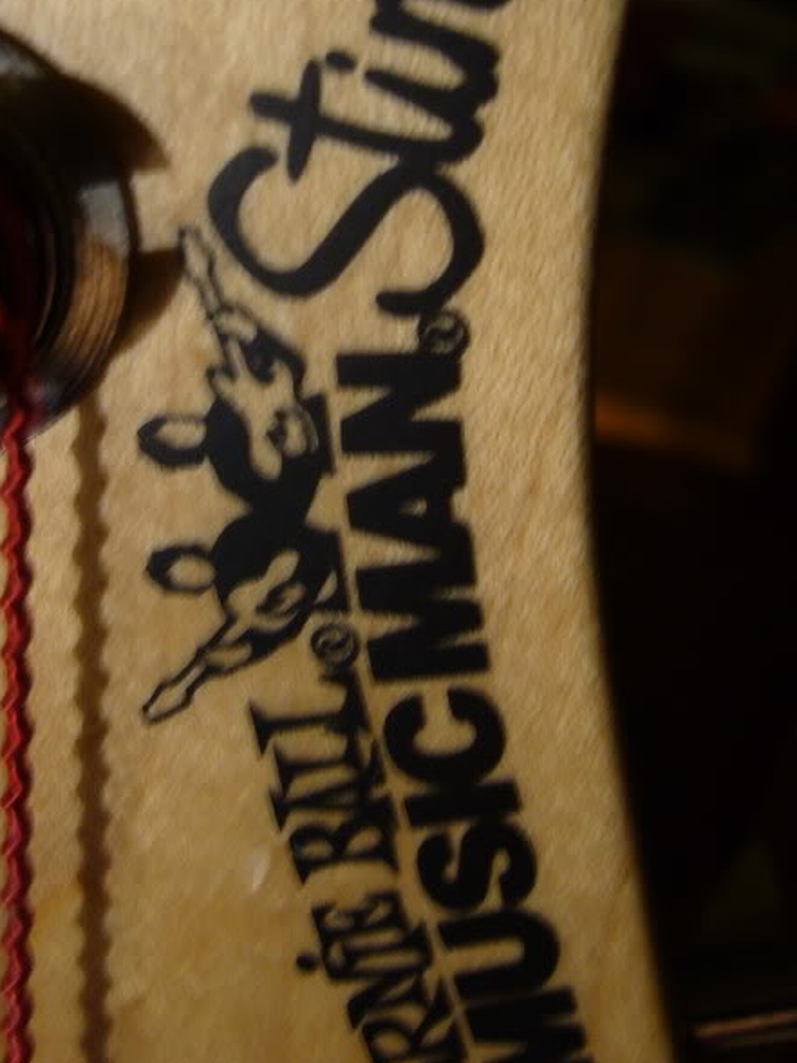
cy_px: 320
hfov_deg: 24.0
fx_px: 1873
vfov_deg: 31.3
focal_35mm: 61
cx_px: 311
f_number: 2.8
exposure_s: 1/15
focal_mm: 5.8
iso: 100
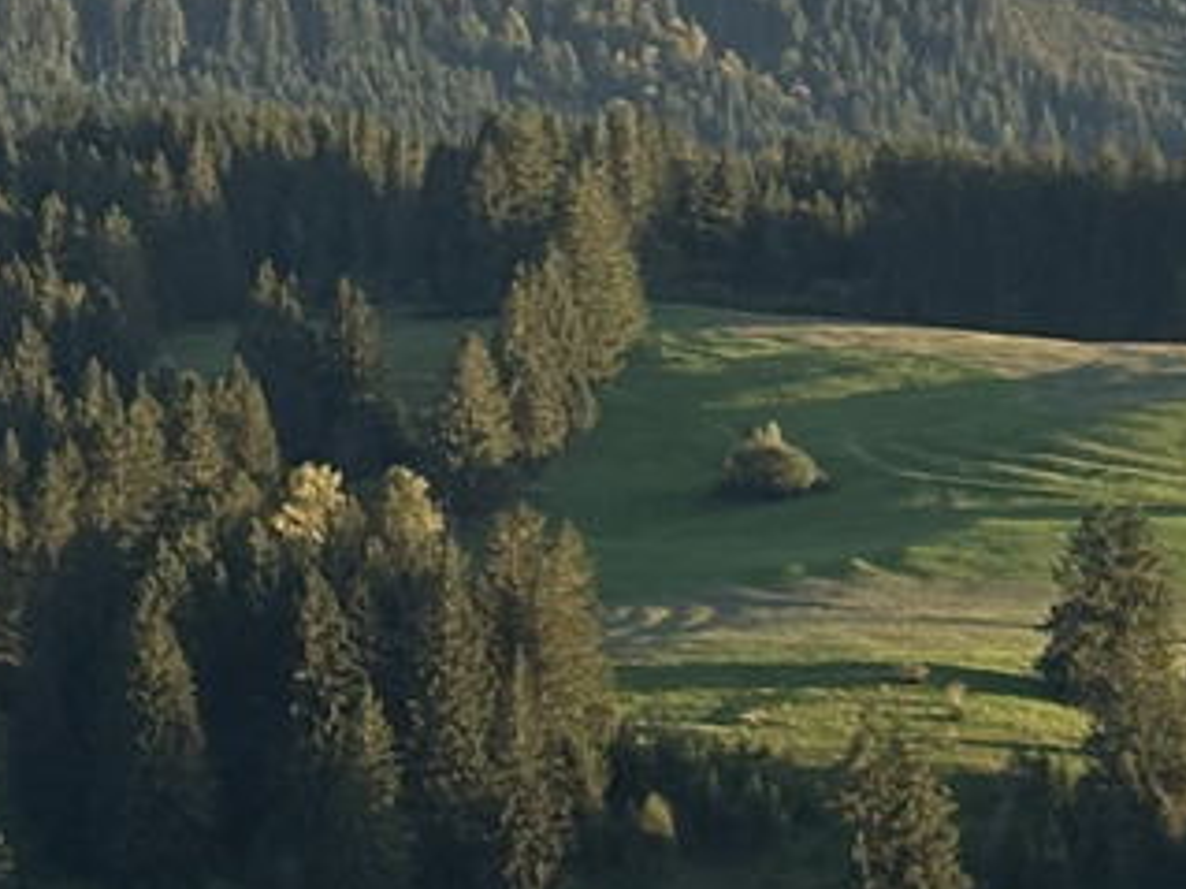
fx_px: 8939
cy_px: 547
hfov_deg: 7.2
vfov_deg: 5.7
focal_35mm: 261
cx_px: 2565
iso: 40
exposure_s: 1/1016
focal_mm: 5.96
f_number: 1.6
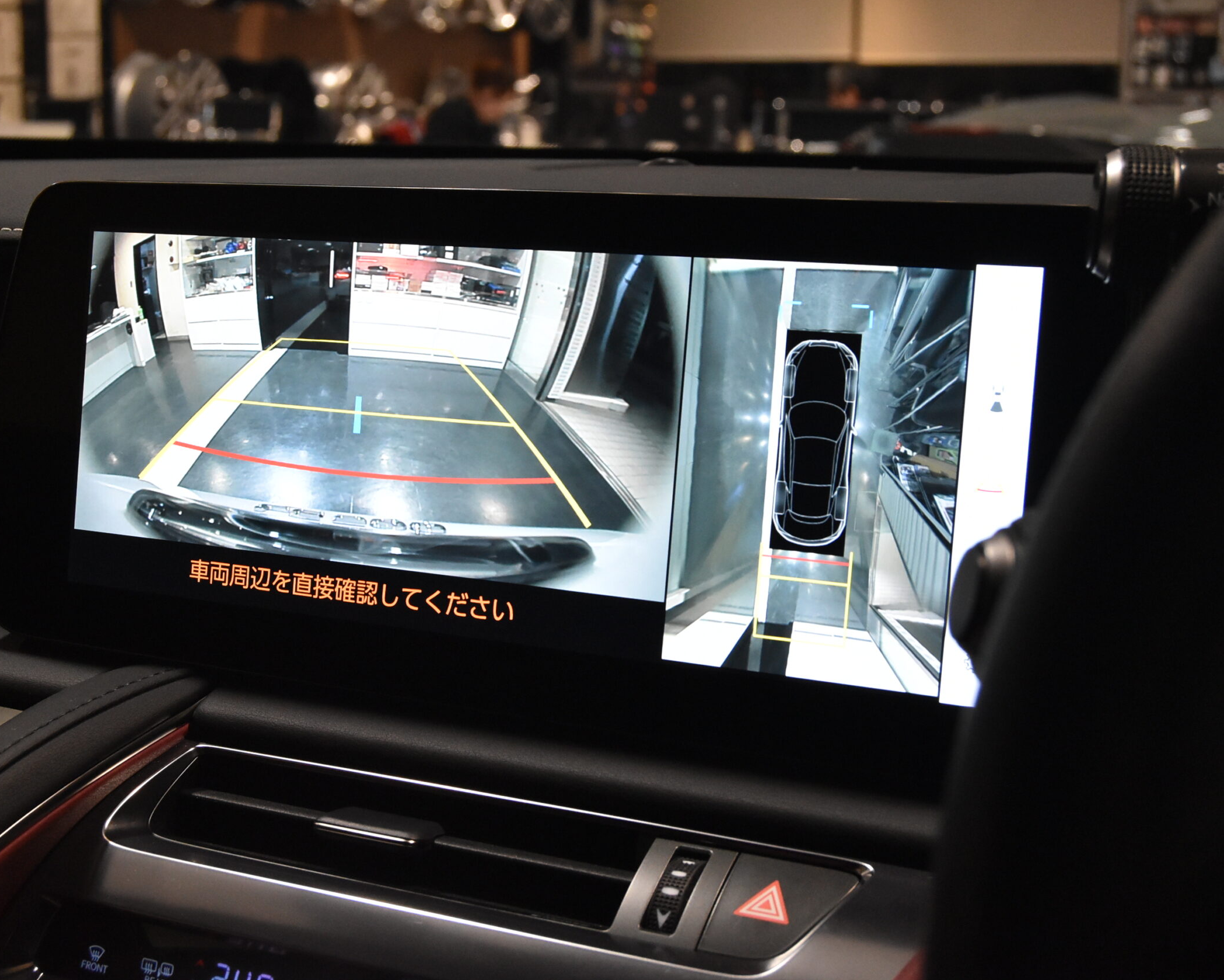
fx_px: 1993
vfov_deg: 27.6
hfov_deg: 34.1
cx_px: 544
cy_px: 483
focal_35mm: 55
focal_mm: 32
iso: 2800
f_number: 8
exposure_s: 1/50
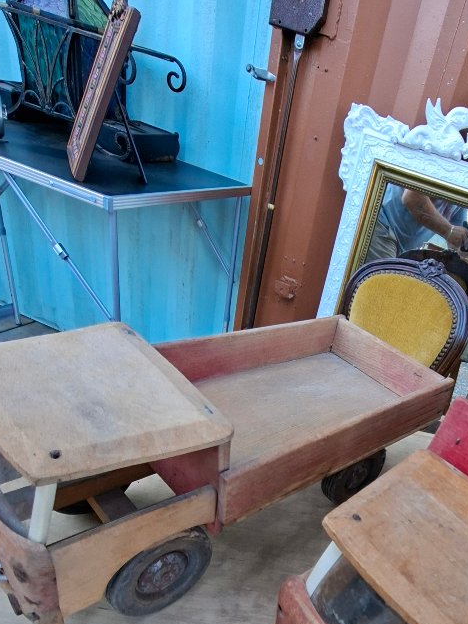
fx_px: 451
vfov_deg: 65.8
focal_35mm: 25
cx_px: 346
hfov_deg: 52.7
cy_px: 455
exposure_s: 1/100
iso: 50
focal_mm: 1.74
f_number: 2.2
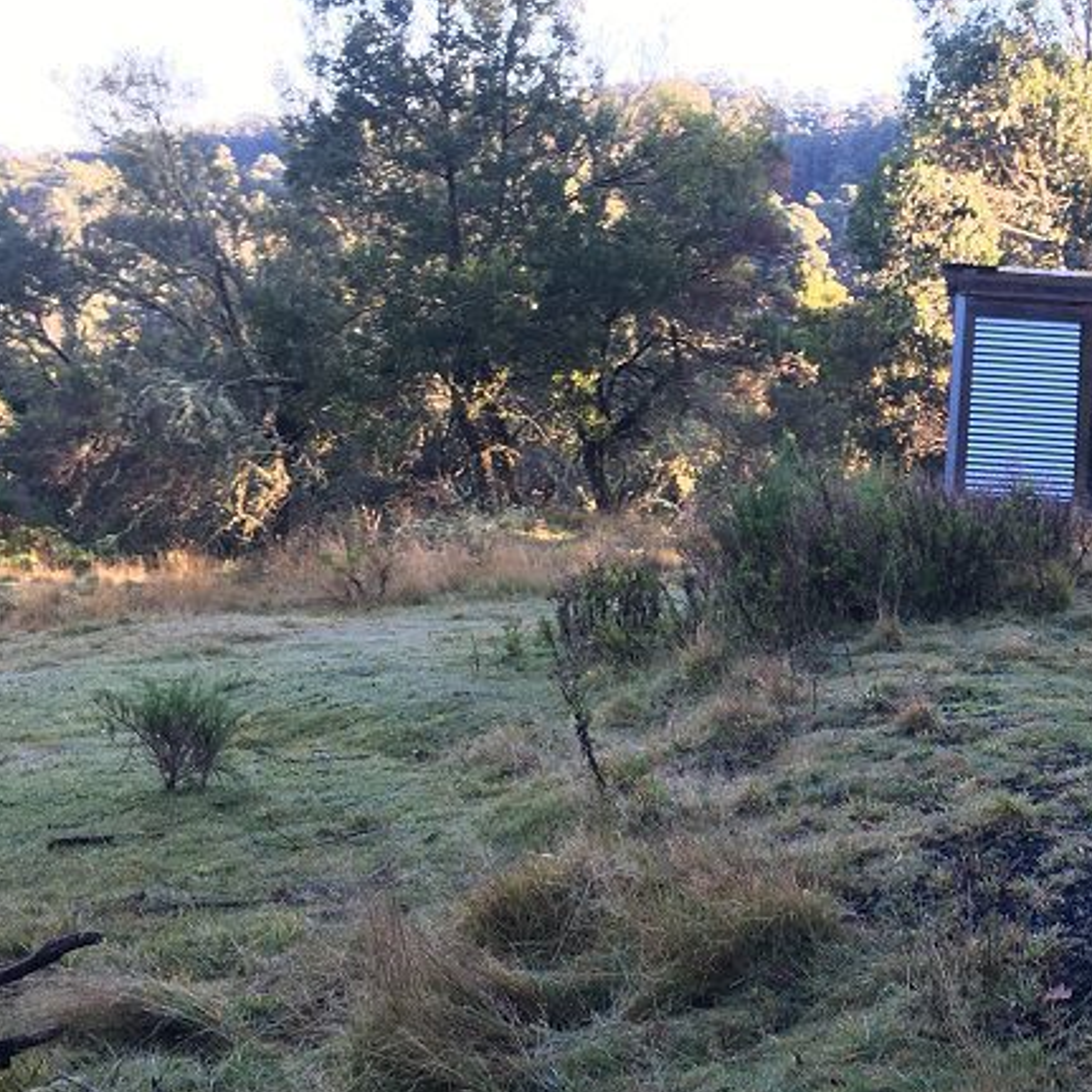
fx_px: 2141
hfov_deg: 27.0
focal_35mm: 60
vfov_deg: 28.6
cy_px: 575
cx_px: 1095
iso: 32
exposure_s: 1/100
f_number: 2.2
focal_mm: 4.15
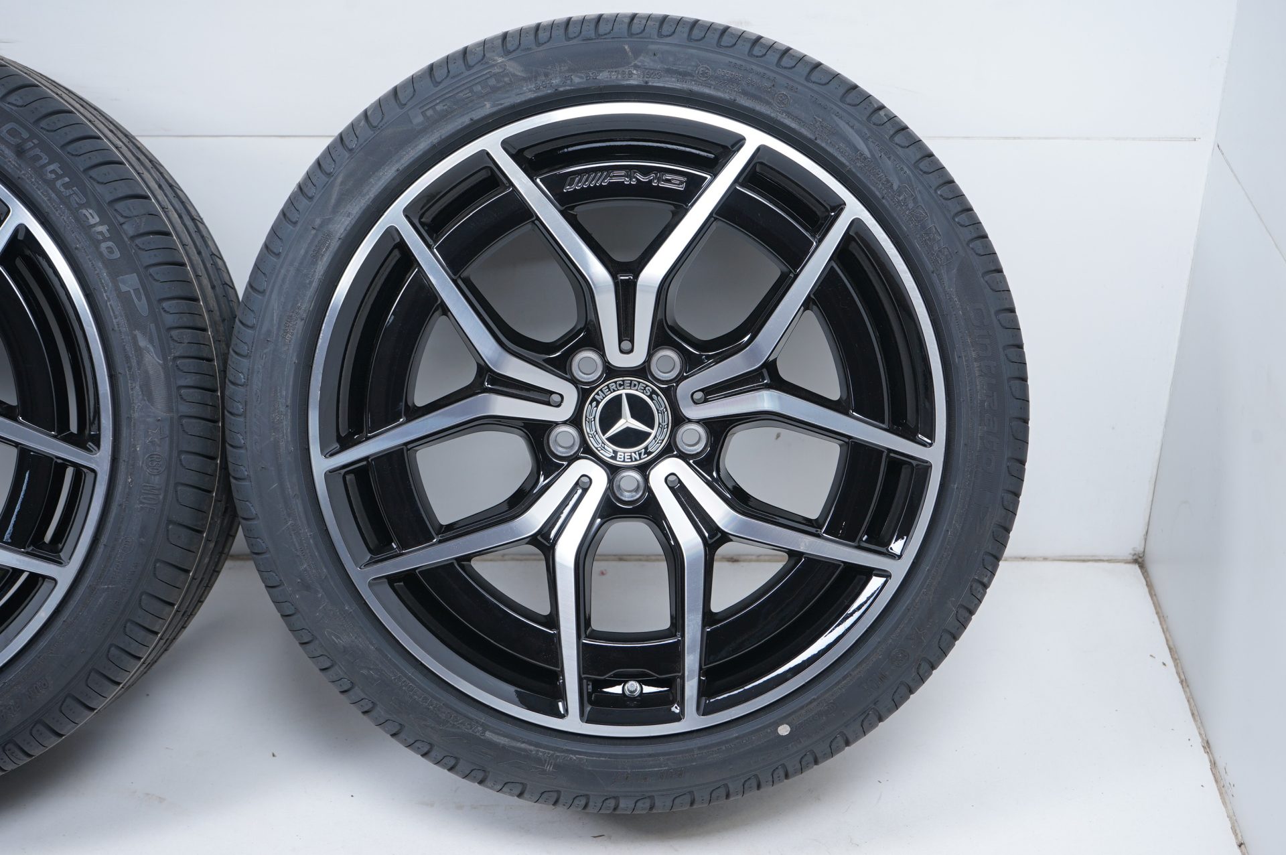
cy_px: 428
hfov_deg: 38.9
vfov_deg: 26.4
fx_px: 1820
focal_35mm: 51
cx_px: 643
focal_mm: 51
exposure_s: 1/125
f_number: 7.1
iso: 250
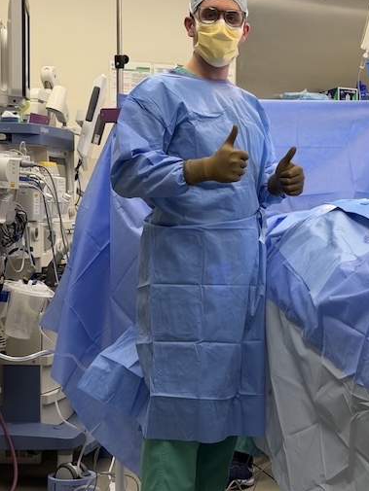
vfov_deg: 25.6
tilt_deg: -3.9
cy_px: 275
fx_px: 1080
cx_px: 291
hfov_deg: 19.2
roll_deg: -0.1
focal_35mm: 76
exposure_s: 1/120
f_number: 1.78
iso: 50
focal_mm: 6.76
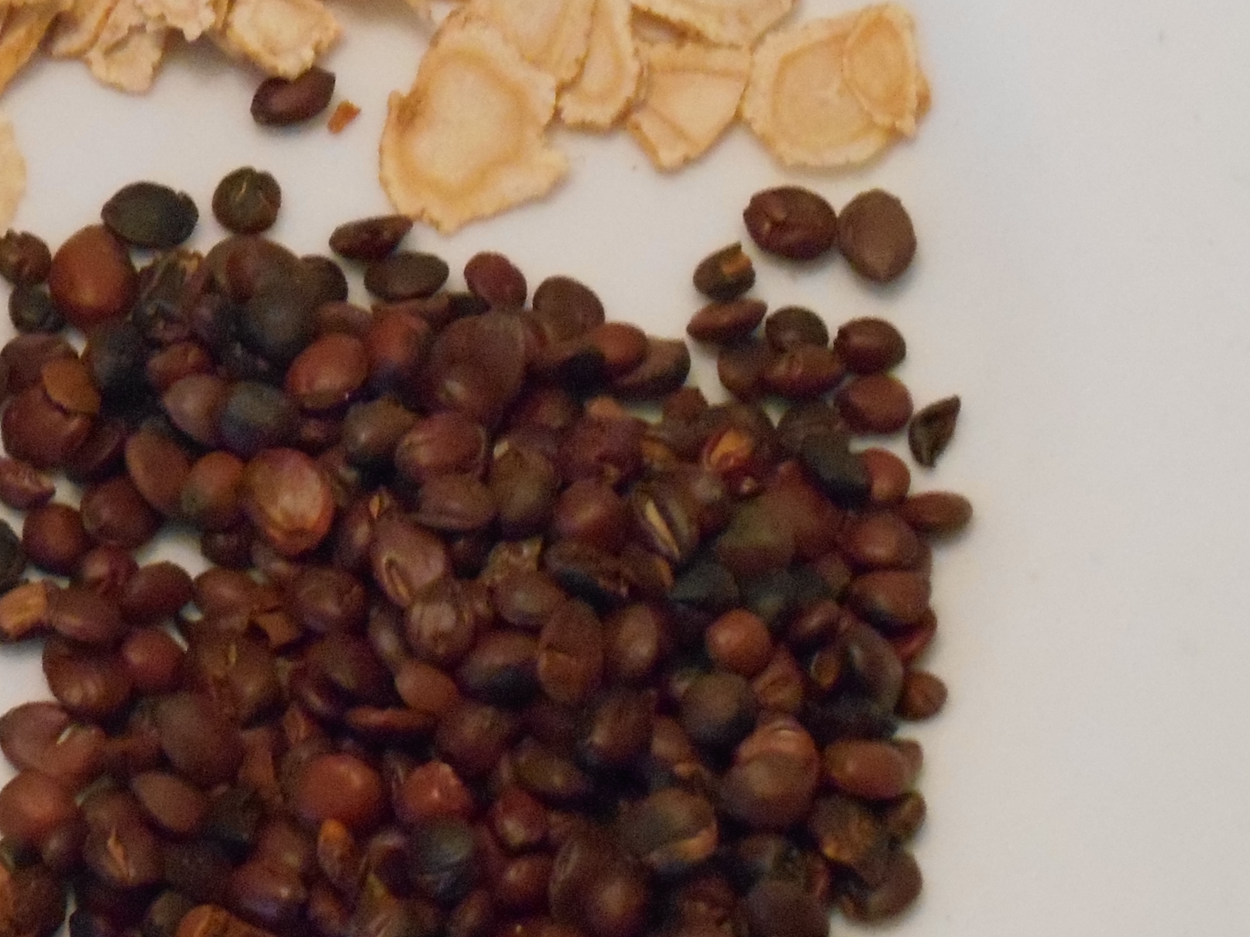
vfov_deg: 7.7
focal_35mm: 193
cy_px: 436
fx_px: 6969
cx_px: 47
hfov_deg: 10.2
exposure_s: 1/20
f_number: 4.7
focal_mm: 14.3
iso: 800
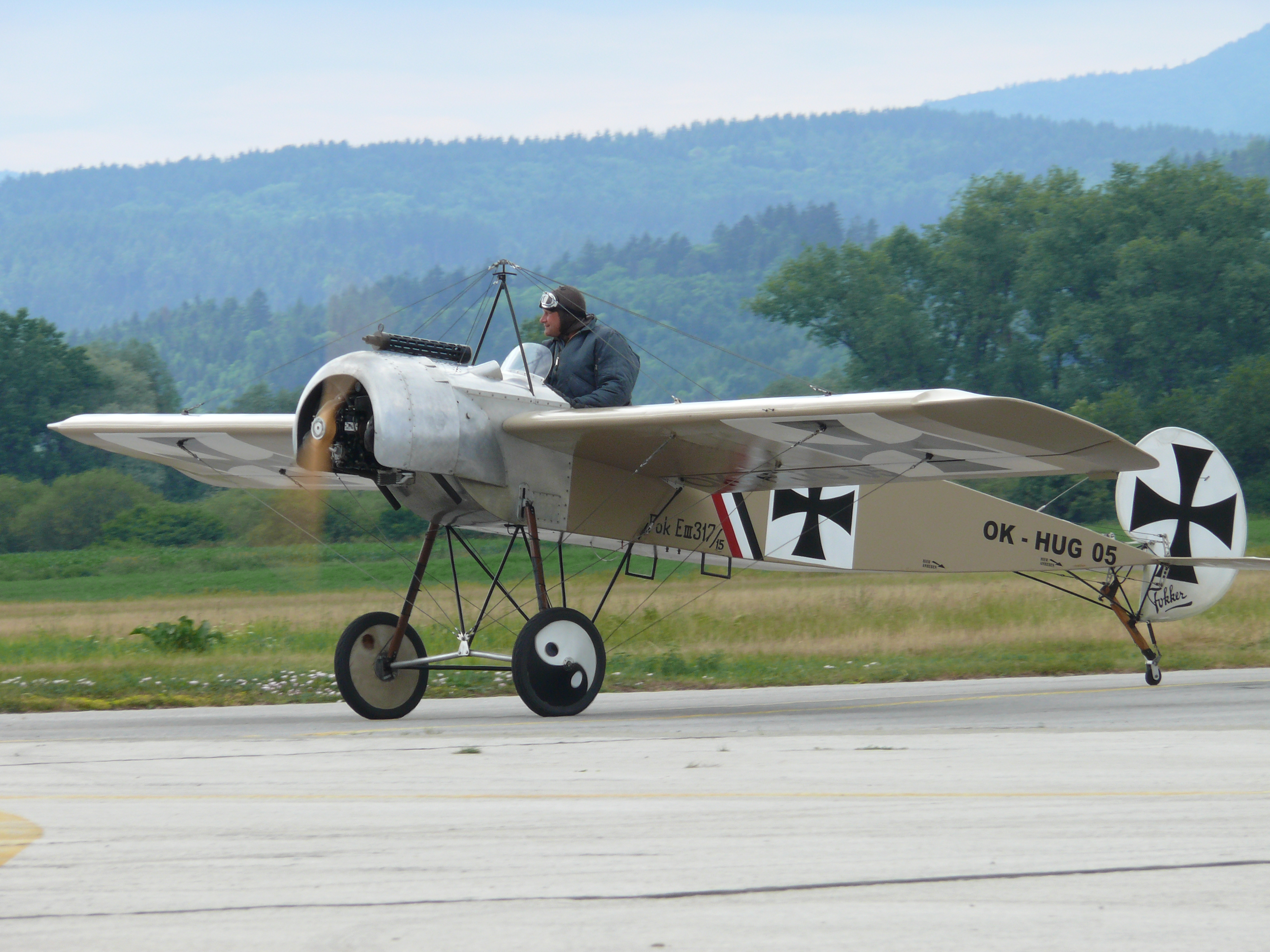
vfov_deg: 4.4
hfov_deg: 5.9
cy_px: 476
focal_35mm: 336
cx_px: 635
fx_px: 12327
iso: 100
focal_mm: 71
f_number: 7.1
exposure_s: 1/125
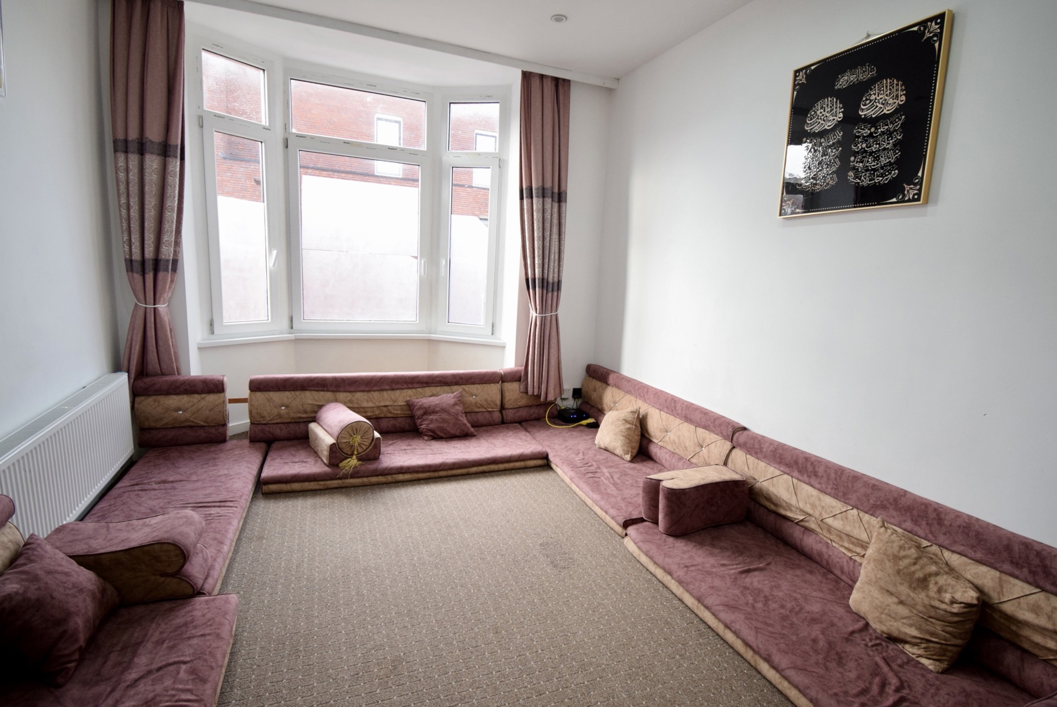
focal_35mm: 15
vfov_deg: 77.4
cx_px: 528
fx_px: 441
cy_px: 354
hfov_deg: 100.3
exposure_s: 1/60
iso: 800
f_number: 4.5
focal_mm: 10
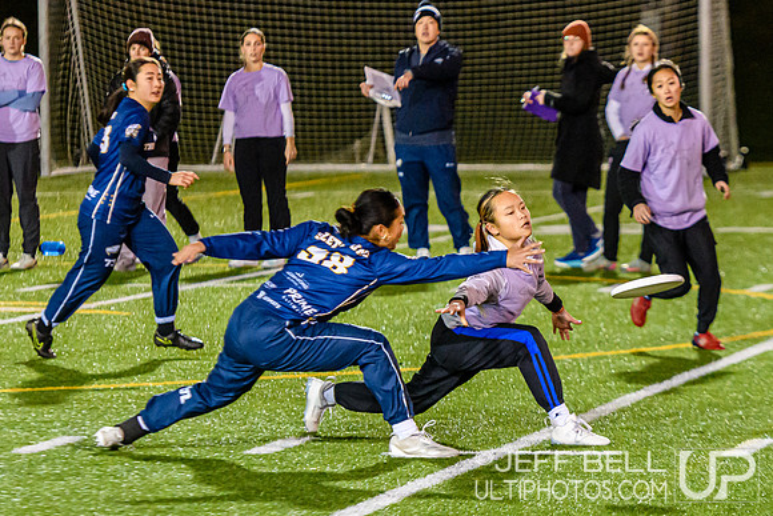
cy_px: 202
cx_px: 550
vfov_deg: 4.8
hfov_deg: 7.1
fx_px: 6190
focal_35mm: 288
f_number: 3.2
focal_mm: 135
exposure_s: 1/800
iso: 4000
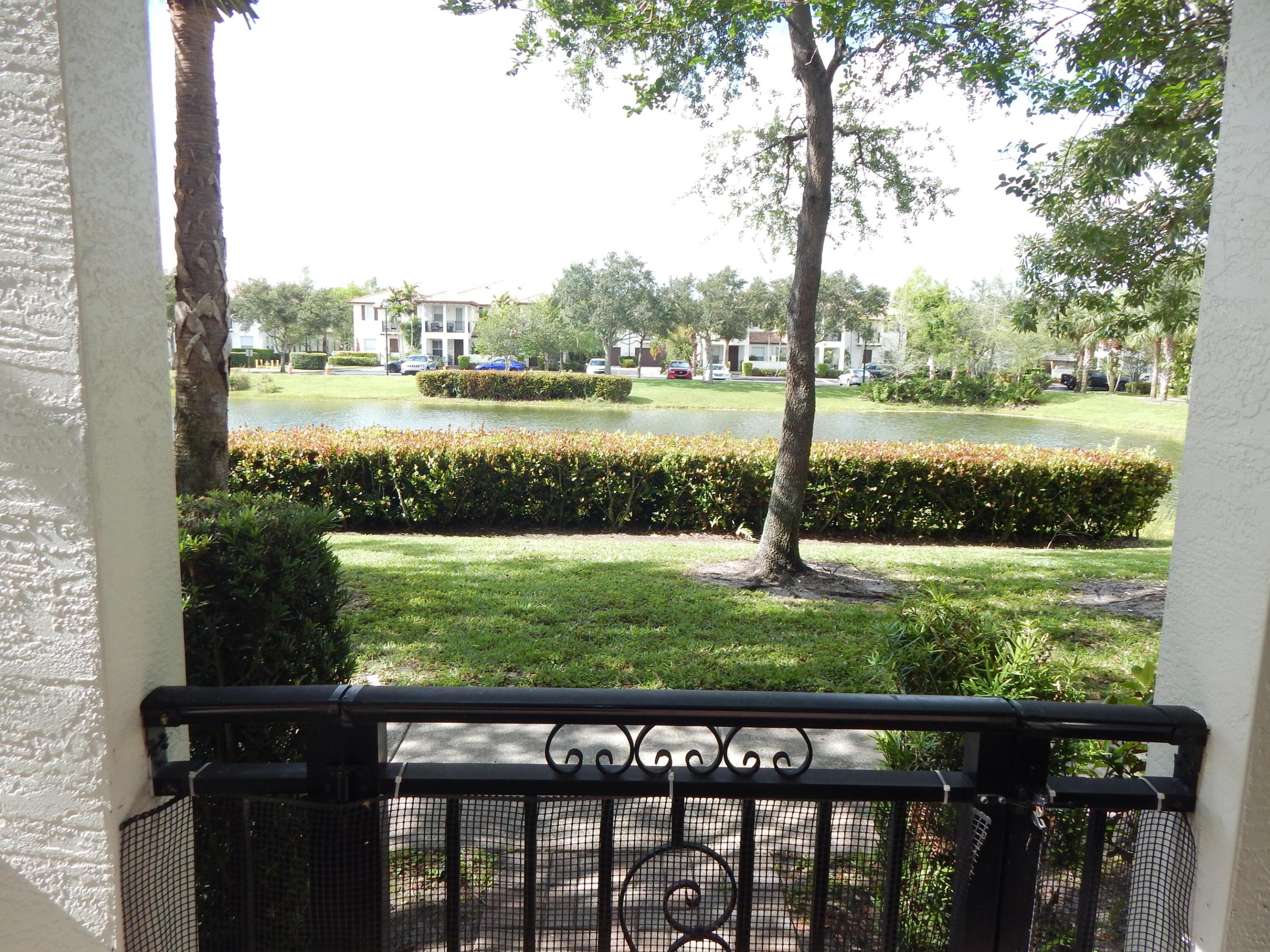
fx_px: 807
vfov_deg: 61.1
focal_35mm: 22
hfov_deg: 76.4
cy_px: 476
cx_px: 635
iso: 125
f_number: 3
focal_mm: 4
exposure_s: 1/400
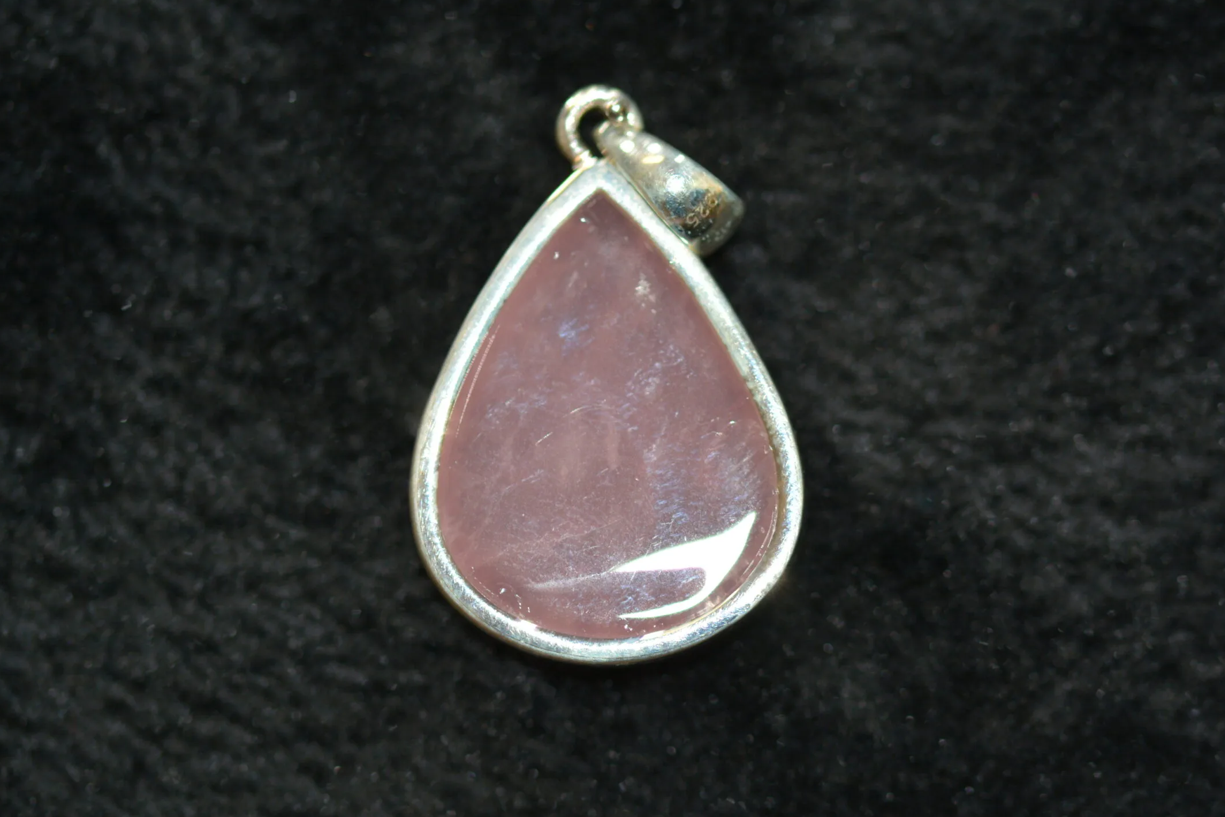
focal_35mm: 190
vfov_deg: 7.2
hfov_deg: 10.8
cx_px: 678
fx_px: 6453
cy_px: 403
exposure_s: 1/60
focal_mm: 105
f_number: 3.5
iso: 320
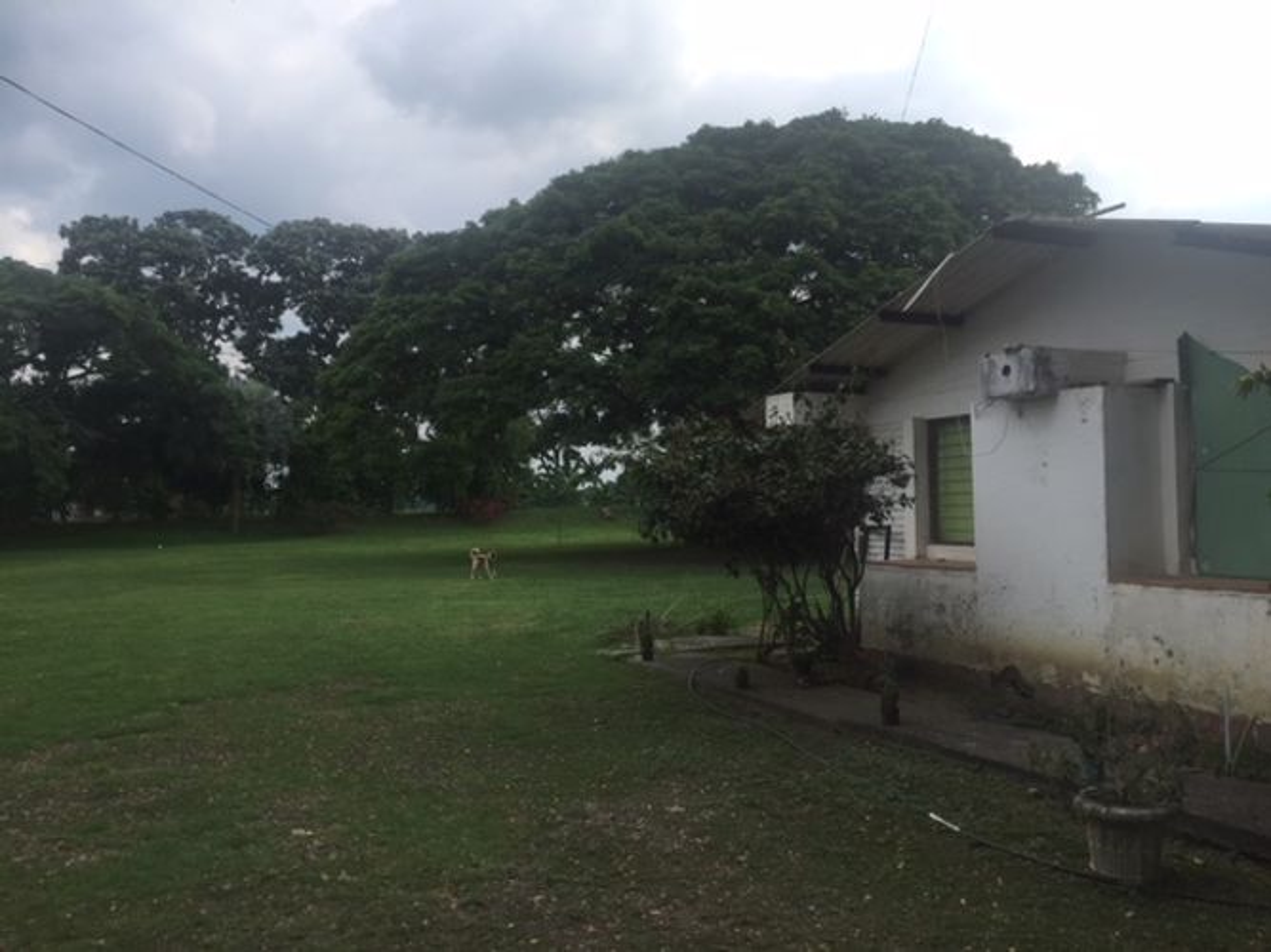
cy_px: 476
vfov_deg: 48.2
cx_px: 636
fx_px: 1065
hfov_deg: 61.7
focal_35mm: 29
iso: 32
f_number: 2.2
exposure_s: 1/964
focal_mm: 4.15
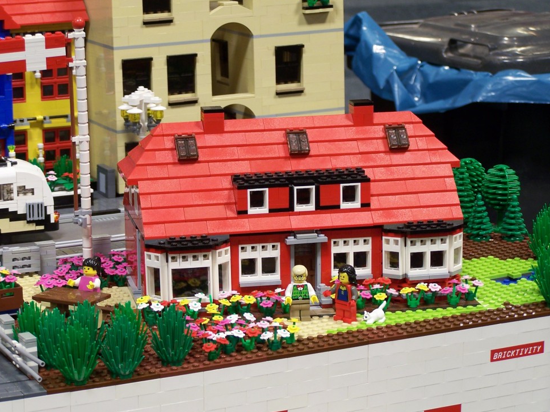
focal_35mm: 111
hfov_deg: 17.7
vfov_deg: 13.3
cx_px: 261
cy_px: 211
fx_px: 1763
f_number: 3.2
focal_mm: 17.5
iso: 80
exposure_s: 1/3
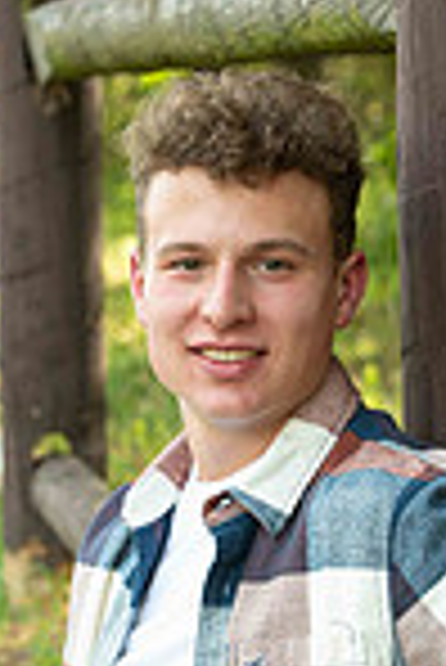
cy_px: 495
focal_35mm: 213
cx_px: 248
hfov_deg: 6.5
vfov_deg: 9.6
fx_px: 3949
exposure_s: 1/200
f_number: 5
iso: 400
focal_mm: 70
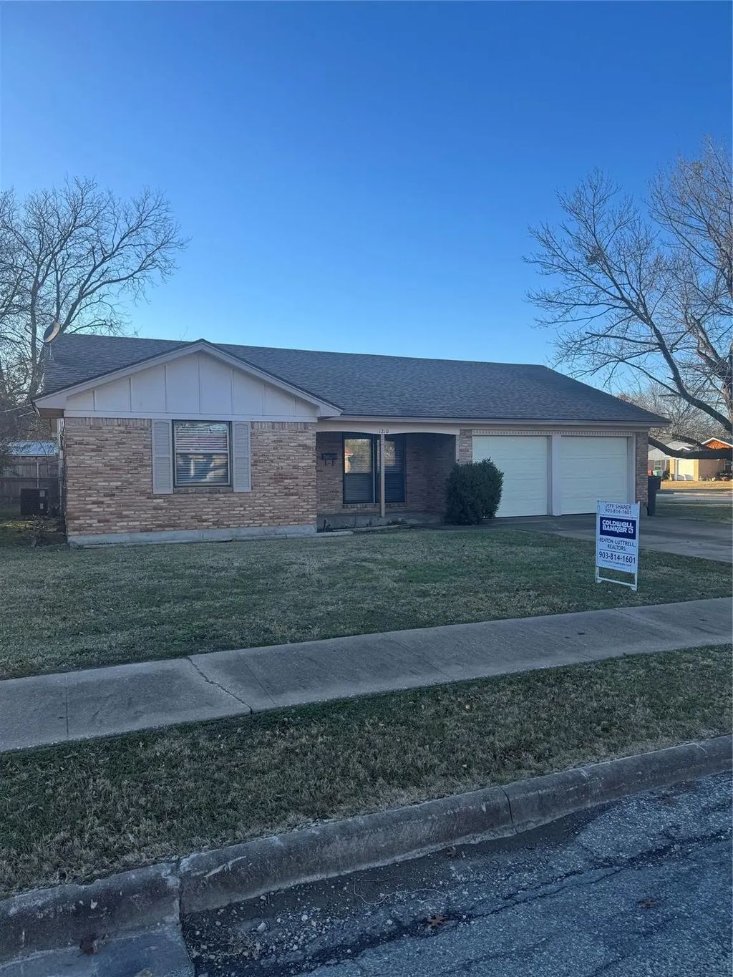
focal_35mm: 24
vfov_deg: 71.6
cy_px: 488
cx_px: 366
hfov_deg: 56.8
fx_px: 677
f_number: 1.78
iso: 80
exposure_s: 1/1818
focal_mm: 6.76
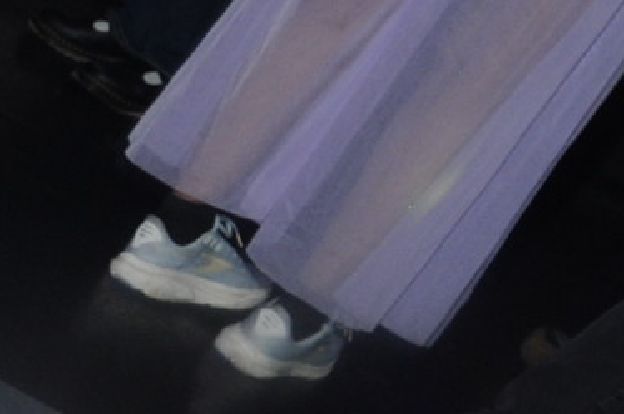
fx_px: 2077
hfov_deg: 12.9
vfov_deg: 10.9
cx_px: -897
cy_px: 648
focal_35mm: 120
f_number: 6.3
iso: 400
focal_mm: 14
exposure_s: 1/6
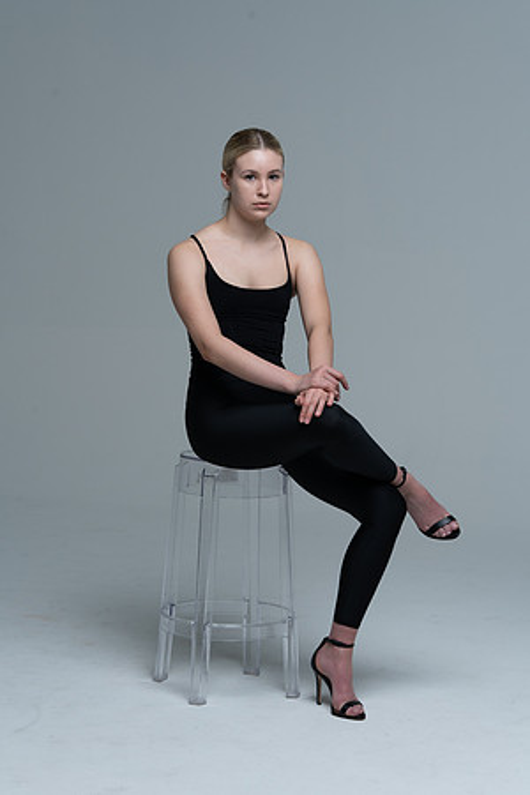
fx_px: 1767
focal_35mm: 80
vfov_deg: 25.4
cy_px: 398
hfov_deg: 17.1
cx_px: 265
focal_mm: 80
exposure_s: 1/160
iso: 320
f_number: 9
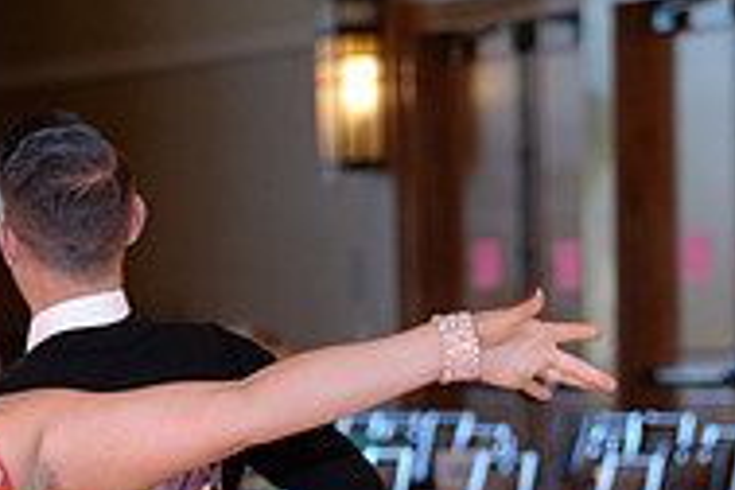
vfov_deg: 4.7
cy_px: 867
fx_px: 5941
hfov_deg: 7.1
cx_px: 68
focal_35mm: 291
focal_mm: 95
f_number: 4.5
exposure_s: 1/250
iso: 2000
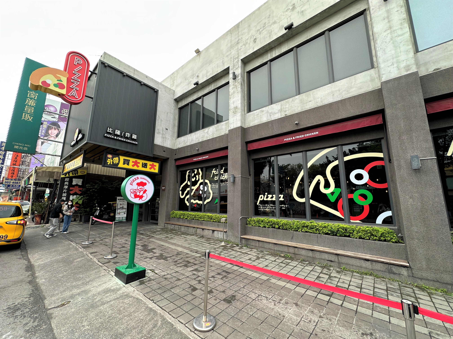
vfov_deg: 85.7
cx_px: 226
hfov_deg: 102.1
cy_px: 170
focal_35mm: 14
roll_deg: -1.0
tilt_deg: +9.4
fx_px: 183
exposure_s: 1/327
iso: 40
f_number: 2.2
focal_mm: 2.22
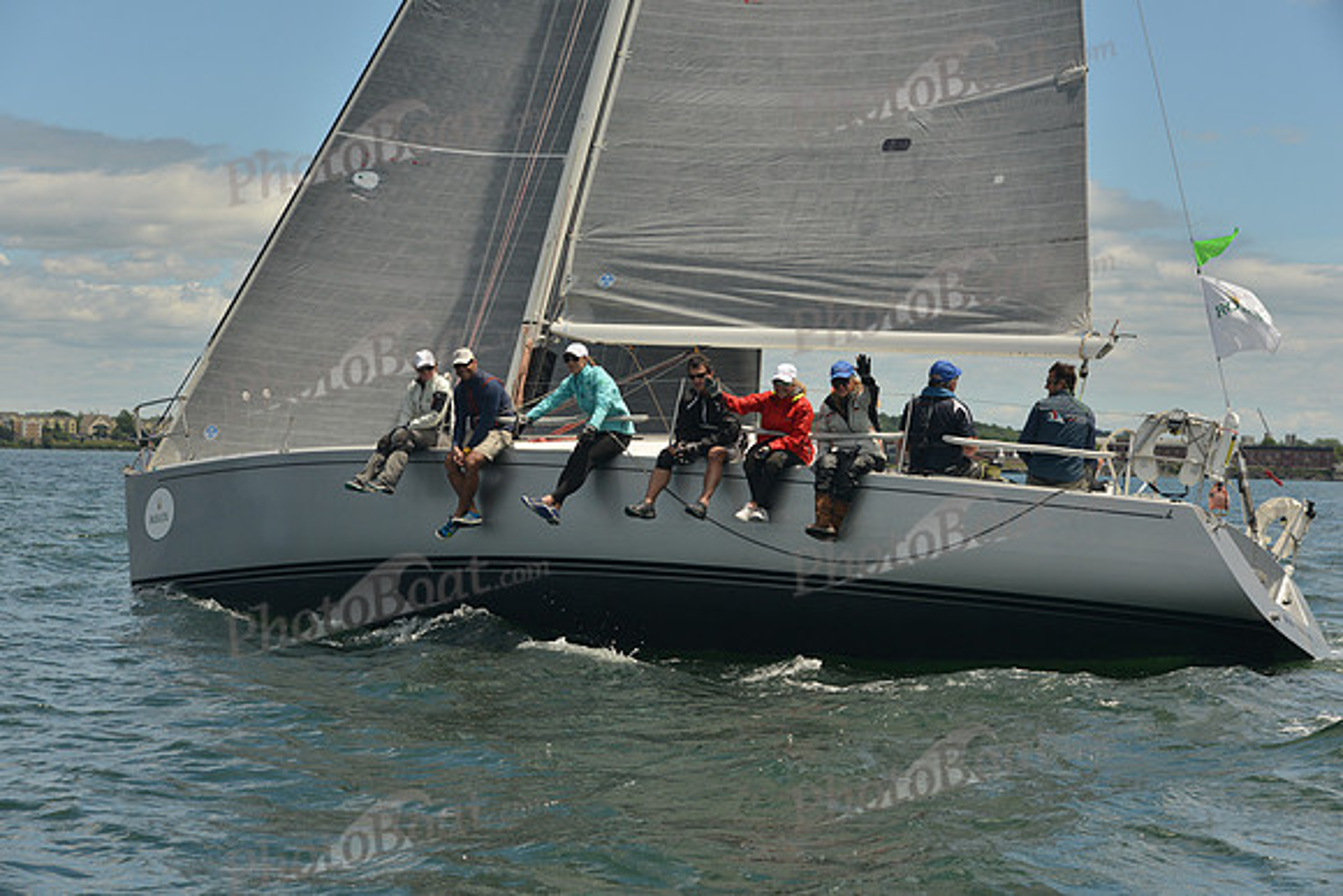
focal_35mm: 102
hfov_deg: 20.0
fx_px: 3806
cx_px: 672
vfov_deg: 13.4
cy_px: 448
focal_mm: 102
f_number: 6.3
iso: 400
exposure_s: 1/800
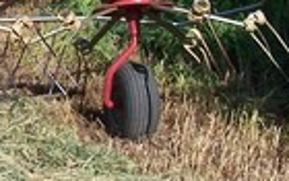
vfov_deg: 9.3
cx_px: -194
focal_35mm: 140
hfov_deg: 13.7
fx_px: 1104
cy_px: -10
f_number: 5.6
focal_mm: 5.6
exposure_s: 1/350
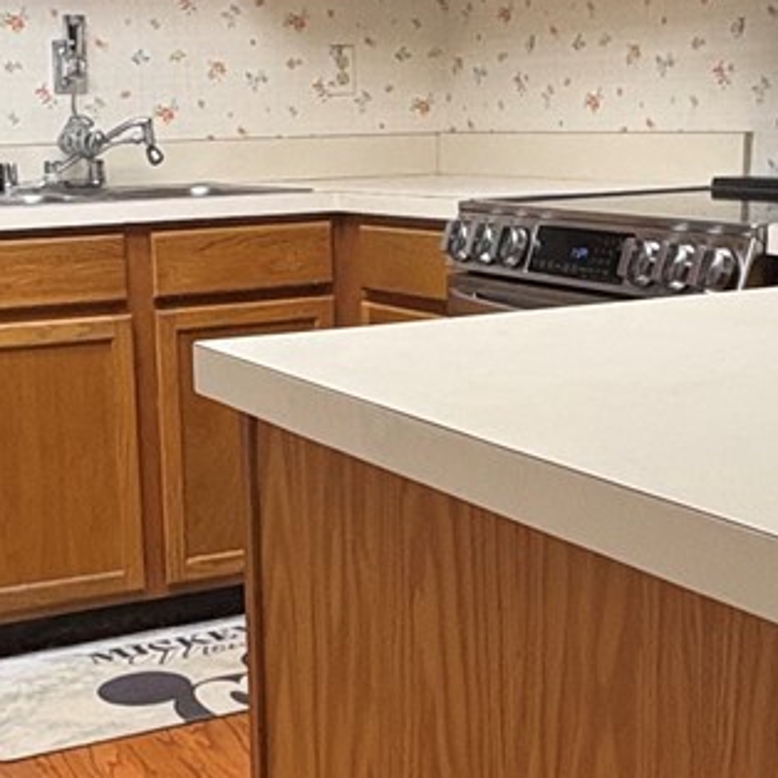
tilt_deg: -13.4
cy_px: 505
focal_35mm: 63
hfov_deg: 27.2
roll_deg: +2.2
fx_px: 1602
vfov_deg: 27.2
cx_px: 310
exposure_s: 1/60
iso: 200
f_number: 2.2
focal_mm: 2.22
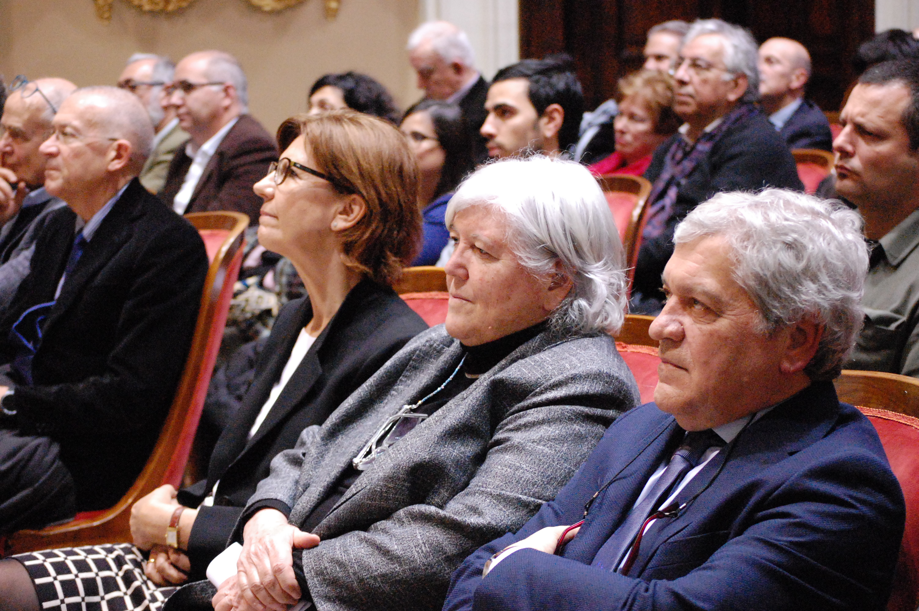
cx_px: 460
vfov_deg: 16.5
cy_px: 306
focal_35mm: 82
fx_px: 2104
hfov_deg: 24.6
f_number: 4
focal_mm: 55
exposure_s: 1/40
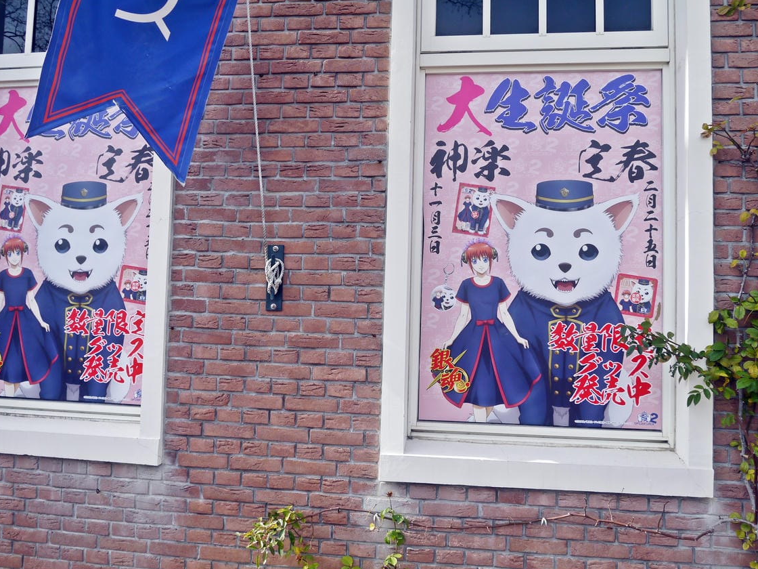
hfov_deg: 59.9
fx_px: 657
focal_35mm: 30
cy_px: 282
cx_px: 365
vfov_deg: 46.8
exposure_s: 1/320
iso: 160
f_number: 6.3
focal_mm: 14
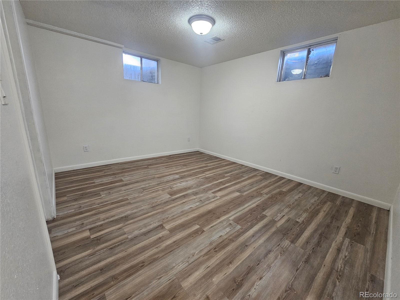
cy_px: 150
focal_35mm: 13
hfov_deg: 106.2
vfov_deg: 89.9
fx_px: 150
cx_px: 200
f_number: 2.2
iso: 400
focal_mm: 2.2
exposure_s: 1/60
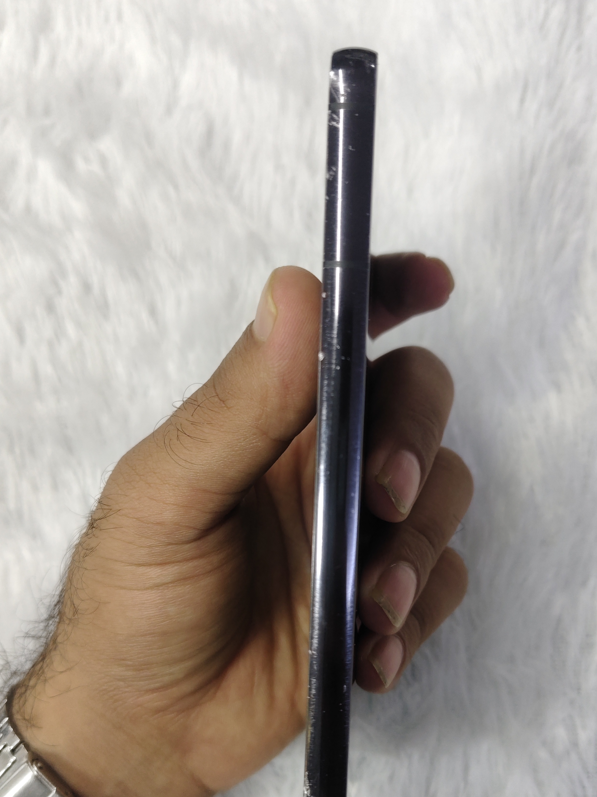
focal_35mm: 29
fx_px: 667
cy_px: 489
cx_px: 343
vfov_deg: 61.0
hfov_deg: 48.1
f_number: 1.88
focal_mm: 5.56
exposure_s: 1/100
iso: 178
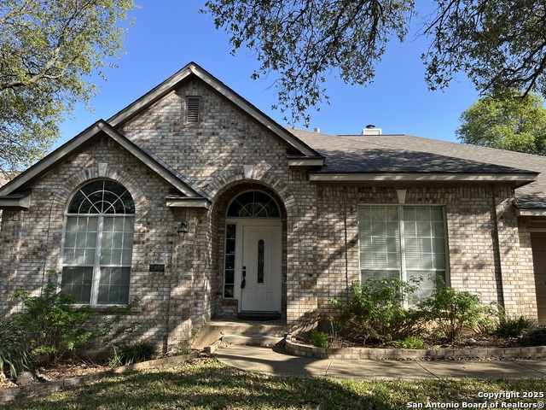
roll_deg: +0.3
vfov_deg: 53.1
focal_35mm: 26
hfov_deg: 67.3
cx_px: 273
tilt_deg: +9.9
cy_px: 205
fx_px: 410
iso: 50
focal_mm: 5.1
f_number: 1.6
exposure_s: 1/1066
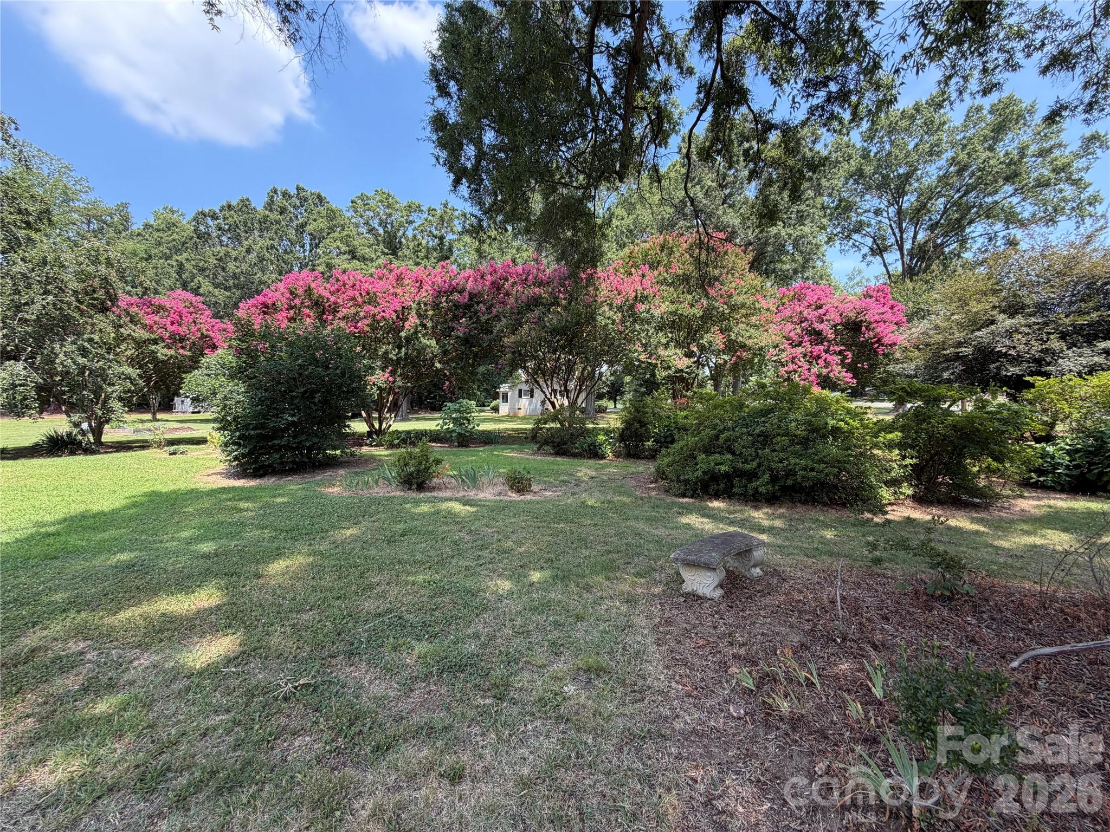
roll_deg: -0.4
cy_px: 416
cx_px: 555
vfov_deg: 85.7
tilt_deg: -3.1
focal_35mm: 14
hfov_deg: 102.1
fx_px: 449
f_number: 2.2
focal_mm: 2.22
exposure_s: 1/353
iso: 50
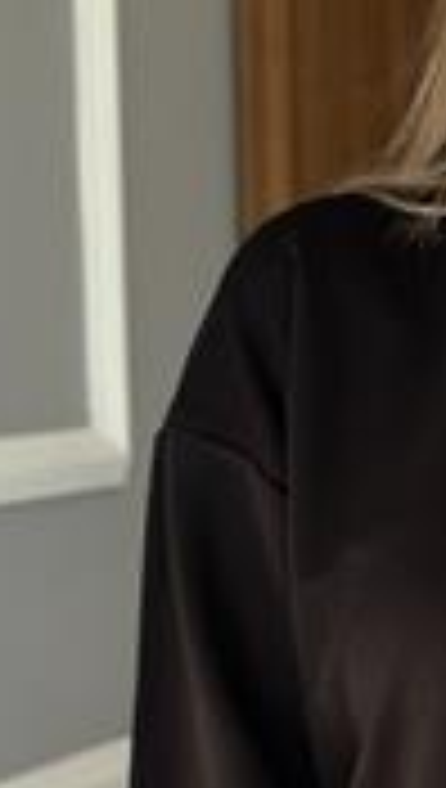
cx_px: 635
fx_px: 3245
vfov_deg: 13.7
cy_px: 698
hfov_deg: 7.7
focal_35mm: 155
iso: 125
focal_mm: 6.86
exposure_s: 1/61
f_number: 1.78
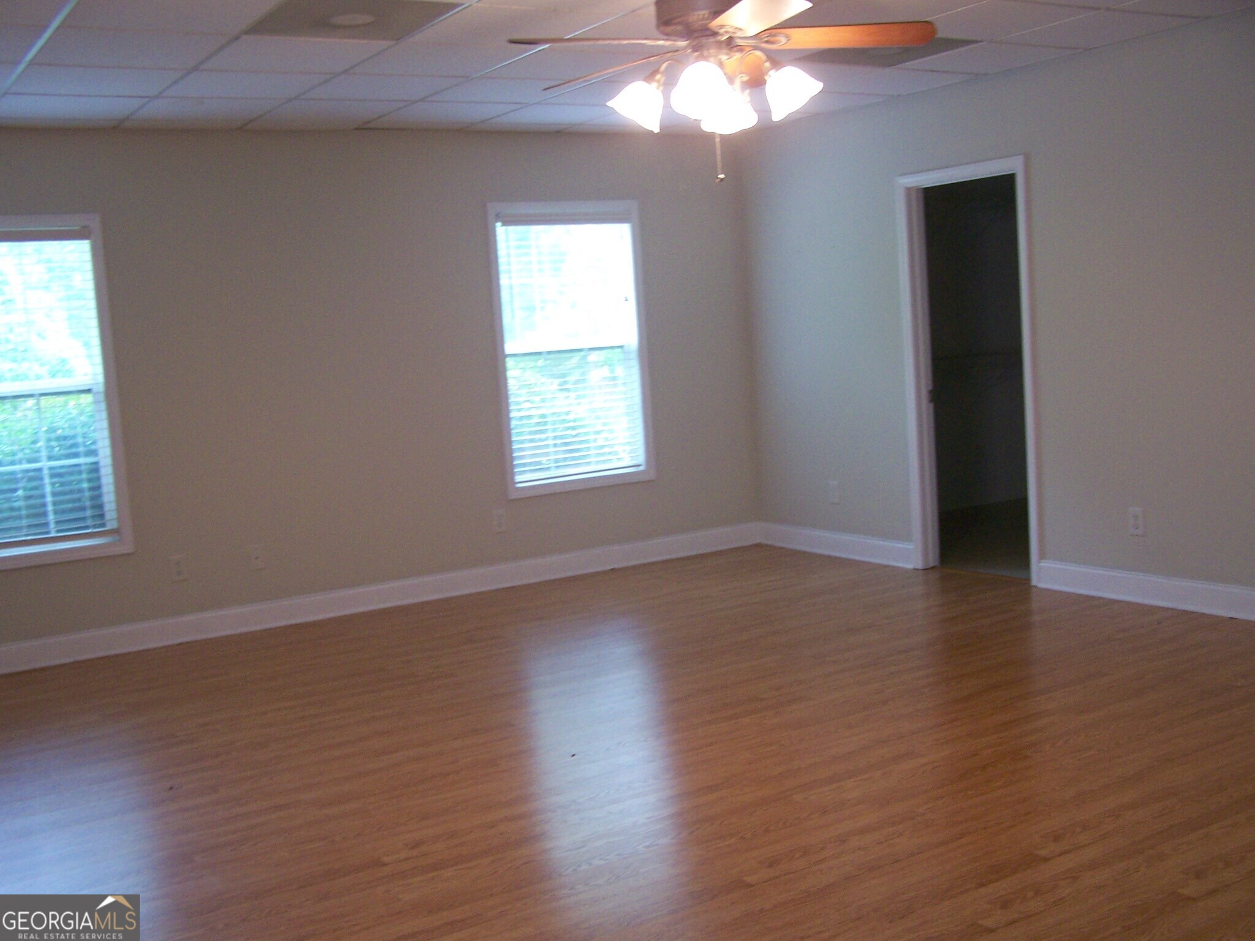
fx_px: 1378
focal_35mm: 38
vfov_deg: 37.7
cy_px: 470
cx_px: 628
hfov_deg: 49.0
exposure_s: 1/20
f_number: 2.8
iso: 160
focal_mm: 6.3
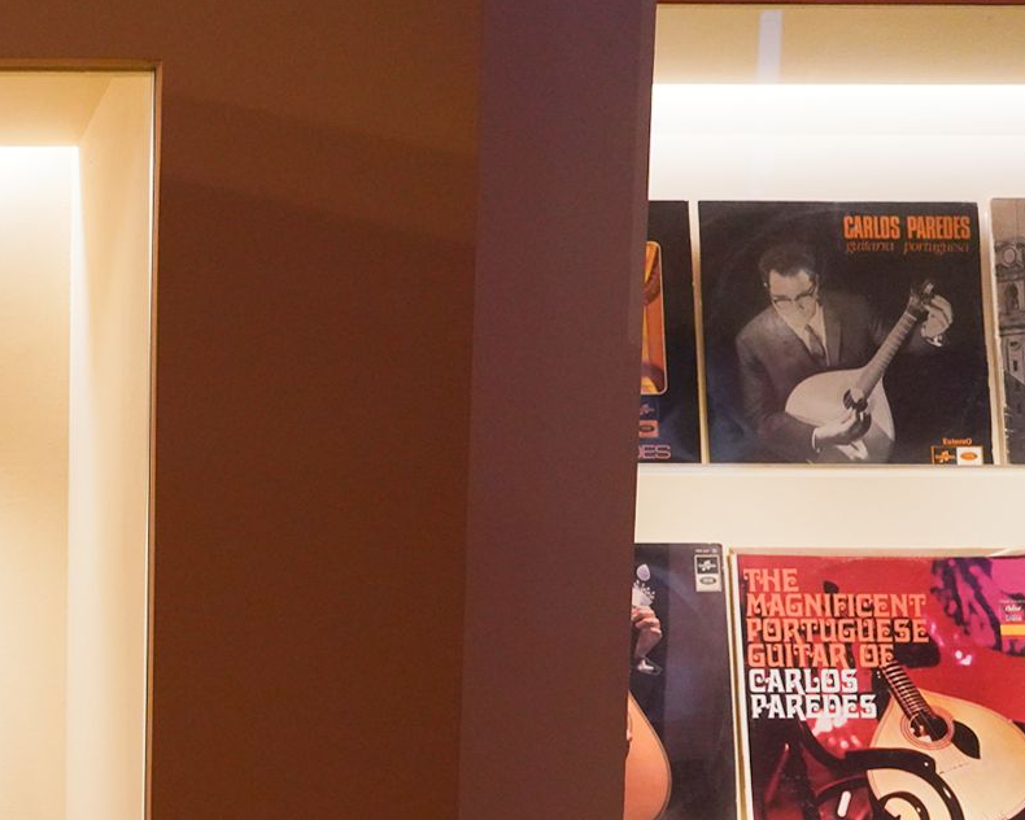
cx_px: -139
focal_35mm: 57
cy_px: 806
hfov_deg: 29.4
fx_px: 1729
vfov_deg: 25.5
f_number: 5.6
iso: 3200
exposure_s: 1/80
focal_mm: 24
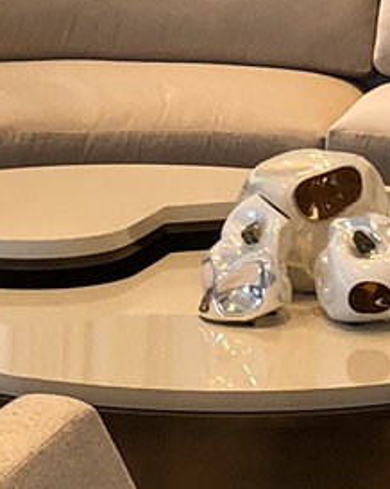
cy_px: -41
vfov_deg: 9.3
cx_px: 156
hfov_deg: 7.5
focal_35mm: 205
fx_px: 2961
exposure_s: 1/120
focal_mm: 4
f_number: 1.8
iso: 40
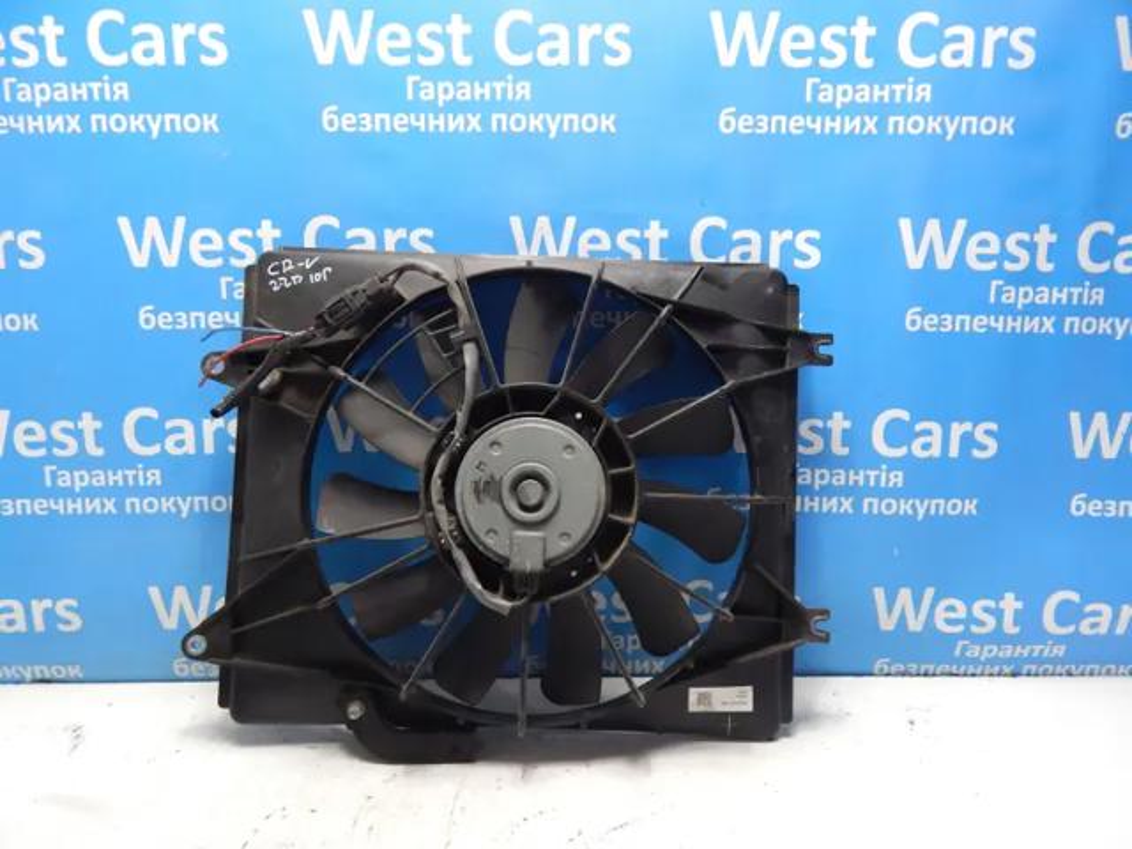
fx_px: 752
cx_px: 566
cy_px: 424
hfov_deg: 73.9
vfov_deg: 58.9
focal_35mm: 23
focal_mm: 4
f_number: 3
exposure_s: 1/30
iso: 220
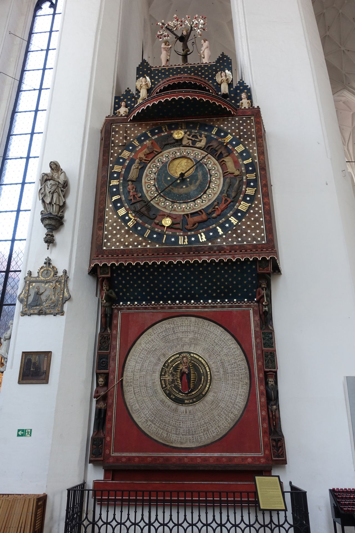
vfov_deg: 67.4
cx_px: 178
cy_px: 266
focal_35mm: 27
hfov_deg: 47.9
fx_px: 399
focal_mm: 9.84
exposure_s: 1/30
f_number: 7.1
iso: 400
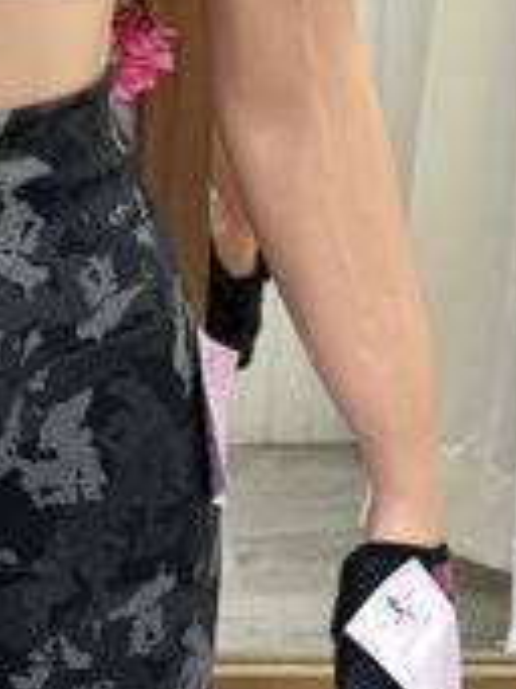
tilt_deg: -15.8
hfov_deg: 17.4
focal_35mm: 81
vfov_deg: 23.3
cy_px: 22
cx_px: -101
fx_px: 1612
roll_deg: -1.2
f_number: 1.6
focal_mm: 5.96
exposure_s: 1/100
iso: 125
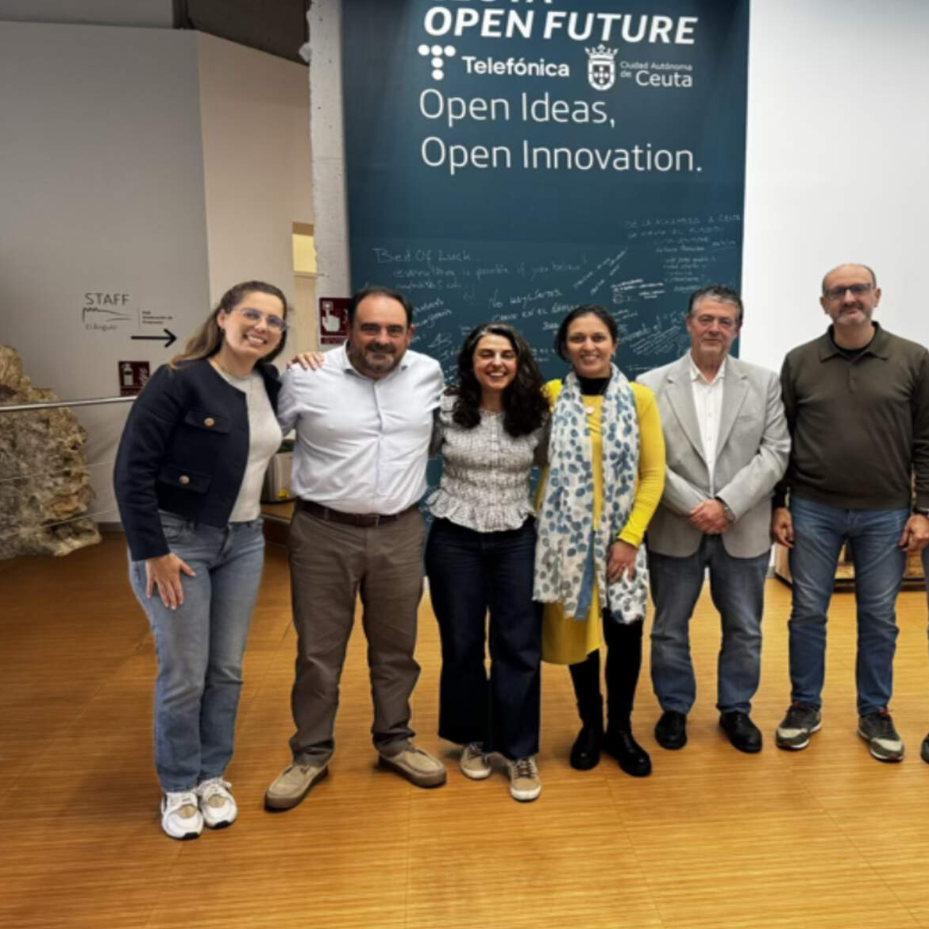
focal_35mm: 29
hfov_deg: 54.9
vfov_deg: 55.6
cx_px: 590
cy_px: 472
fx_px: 881
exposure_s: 1/100
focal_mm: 6.8
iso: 160
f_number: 1.8
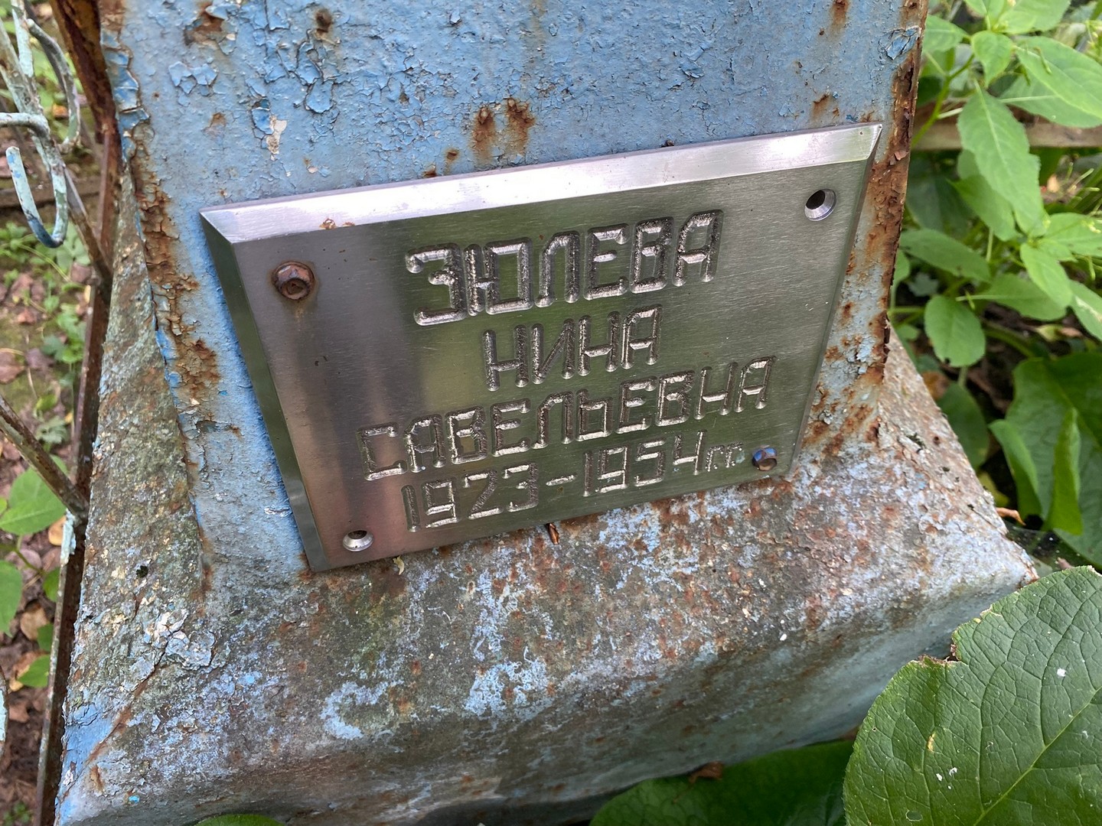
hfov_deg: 67.3
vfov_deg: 53.1
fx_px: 828
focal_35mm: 26
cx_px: 551
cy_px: 413
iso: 125
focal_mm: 4.25
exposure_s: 1/121
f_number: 1.8
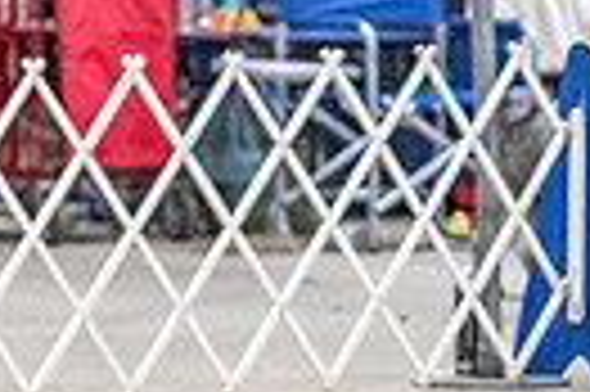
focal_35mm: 443
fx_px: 7251
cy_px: -43
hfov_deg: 4.6
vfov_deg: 3.1
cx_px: -640
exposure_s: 1/320
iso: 6400
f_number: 3.2
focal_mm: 100
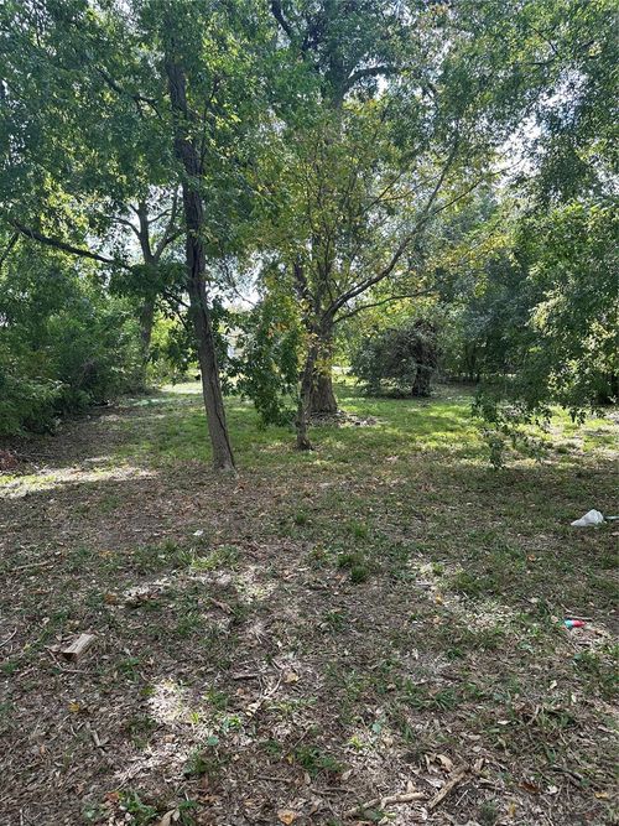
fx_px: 572
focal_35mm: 24
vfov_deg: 71.6
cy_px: 413
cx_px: 310
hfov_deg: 56.8
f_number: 1.78
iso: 80
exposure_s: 1/516
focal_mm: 6.86
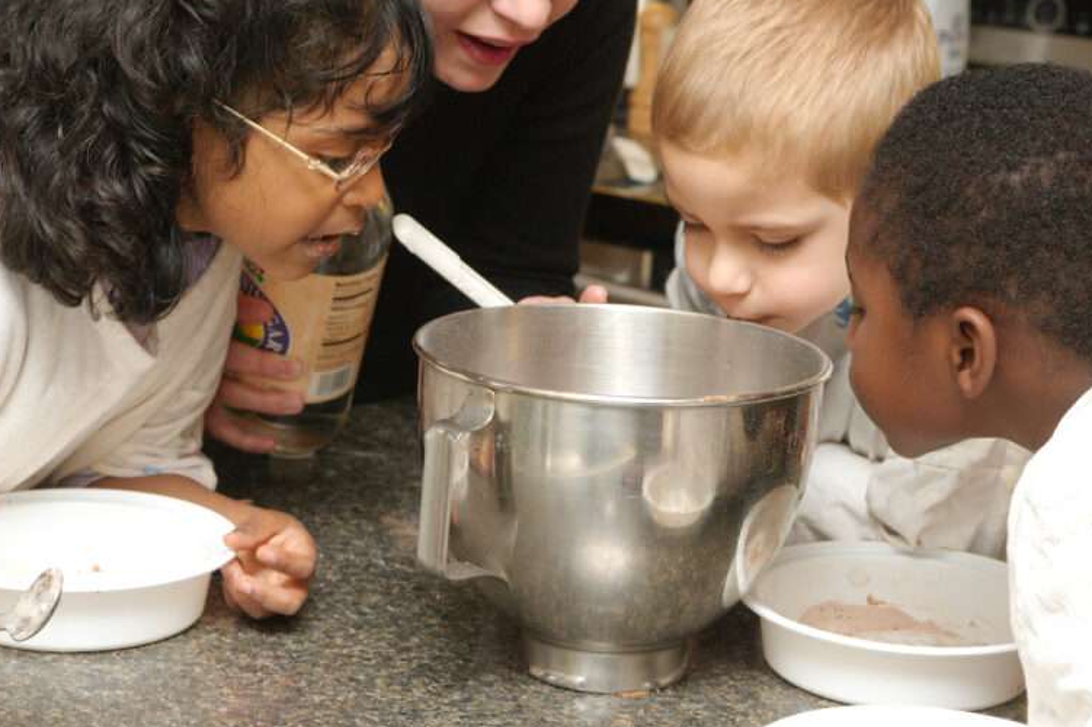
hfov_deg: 22.2
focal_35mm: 92
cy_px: 360
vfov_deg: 14.9
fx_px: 2789
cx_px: 541
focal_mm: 60
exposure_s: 1/60
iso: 1250
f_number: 8
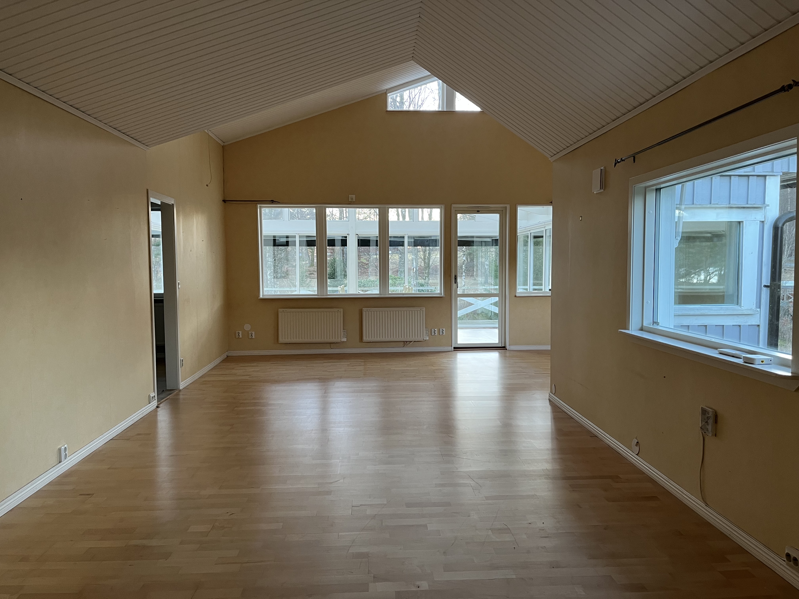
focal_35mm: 26
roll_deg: +0.1
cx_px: 400
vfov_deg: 53.1
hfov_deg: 67.3
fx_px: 600
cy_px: 300
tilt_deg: -3.4
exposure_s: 1/50
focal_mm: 5.1
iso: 100
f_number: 1.6
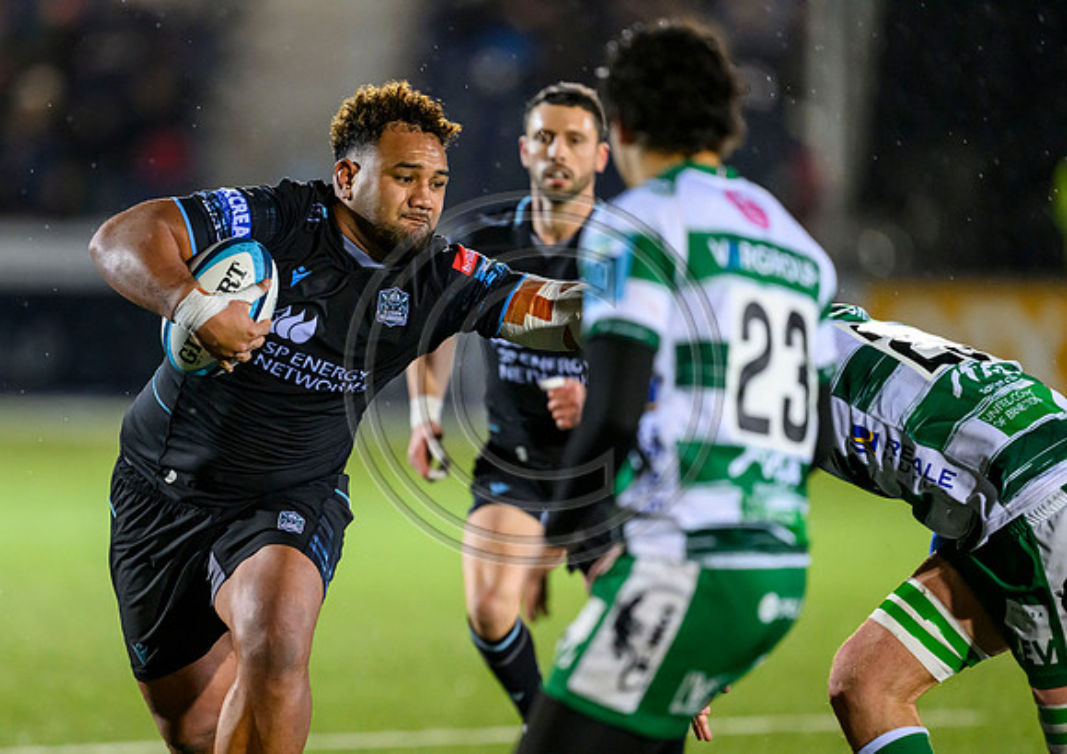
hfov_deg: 4.1
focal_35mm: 492
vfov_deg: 2.9
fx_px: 14861
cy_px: 446
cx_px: 398
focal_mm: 400
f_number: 3.2
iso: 6400
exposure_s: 1/1000
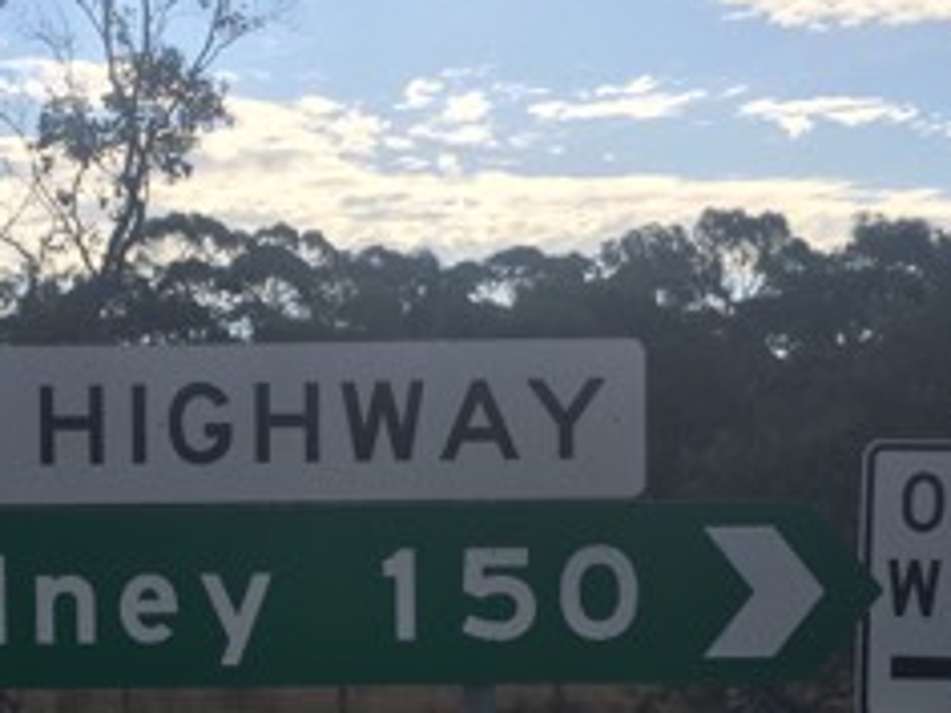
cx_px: 254
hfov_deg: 29.8
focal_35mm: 64
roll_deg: -0.1
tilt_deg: -2.2
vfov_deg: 22.7
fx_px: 1758
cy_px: 532
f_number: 2.2
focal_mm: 4.15
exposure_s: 1/2083
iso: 32
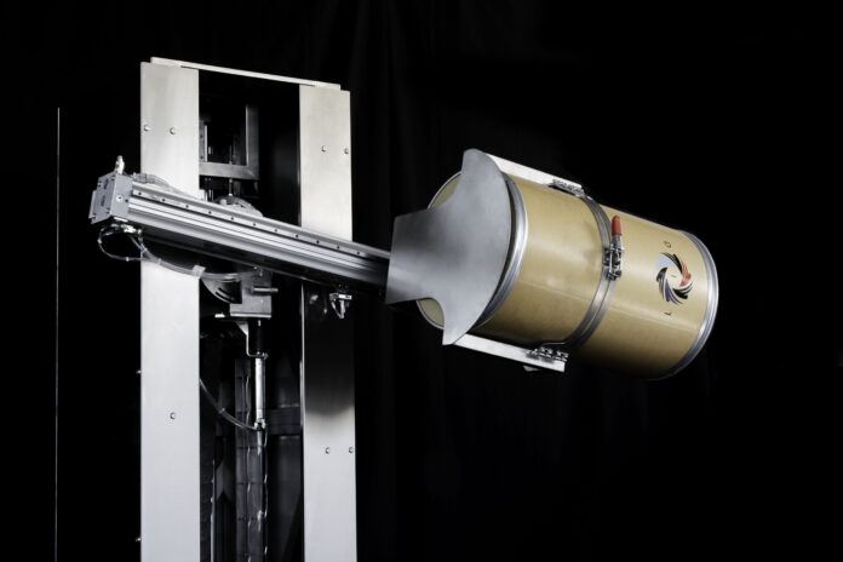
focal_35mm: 60
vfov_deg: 22.6
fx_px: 1405
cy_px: 281
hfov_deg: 33.4
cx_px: 422
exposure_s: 1/2.5
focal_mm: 60
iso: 800
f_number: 22
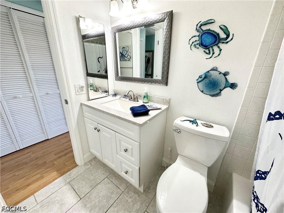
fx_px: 115
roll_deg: -1.4
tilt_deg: -19.9
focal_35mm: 14
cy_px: 106
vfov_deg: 85.7
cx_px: 142
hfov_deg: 102.1
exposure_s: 1/120
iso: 125
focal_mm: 2.22
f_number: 2.2
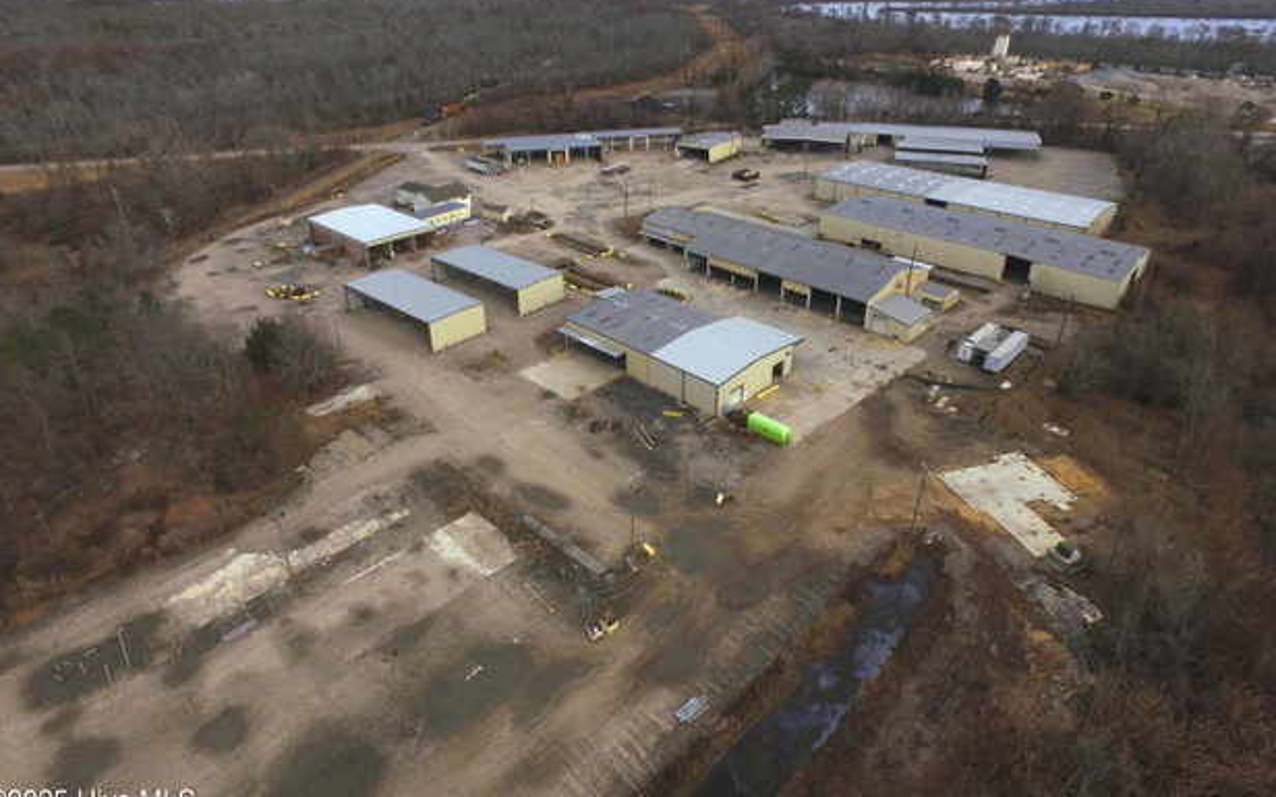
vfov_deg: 54.9
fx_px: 765
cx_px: 645
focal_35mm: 22
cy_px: 350
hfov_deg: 79.6
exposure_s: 1/1779
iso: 100
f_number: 2.8
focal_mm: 3.61
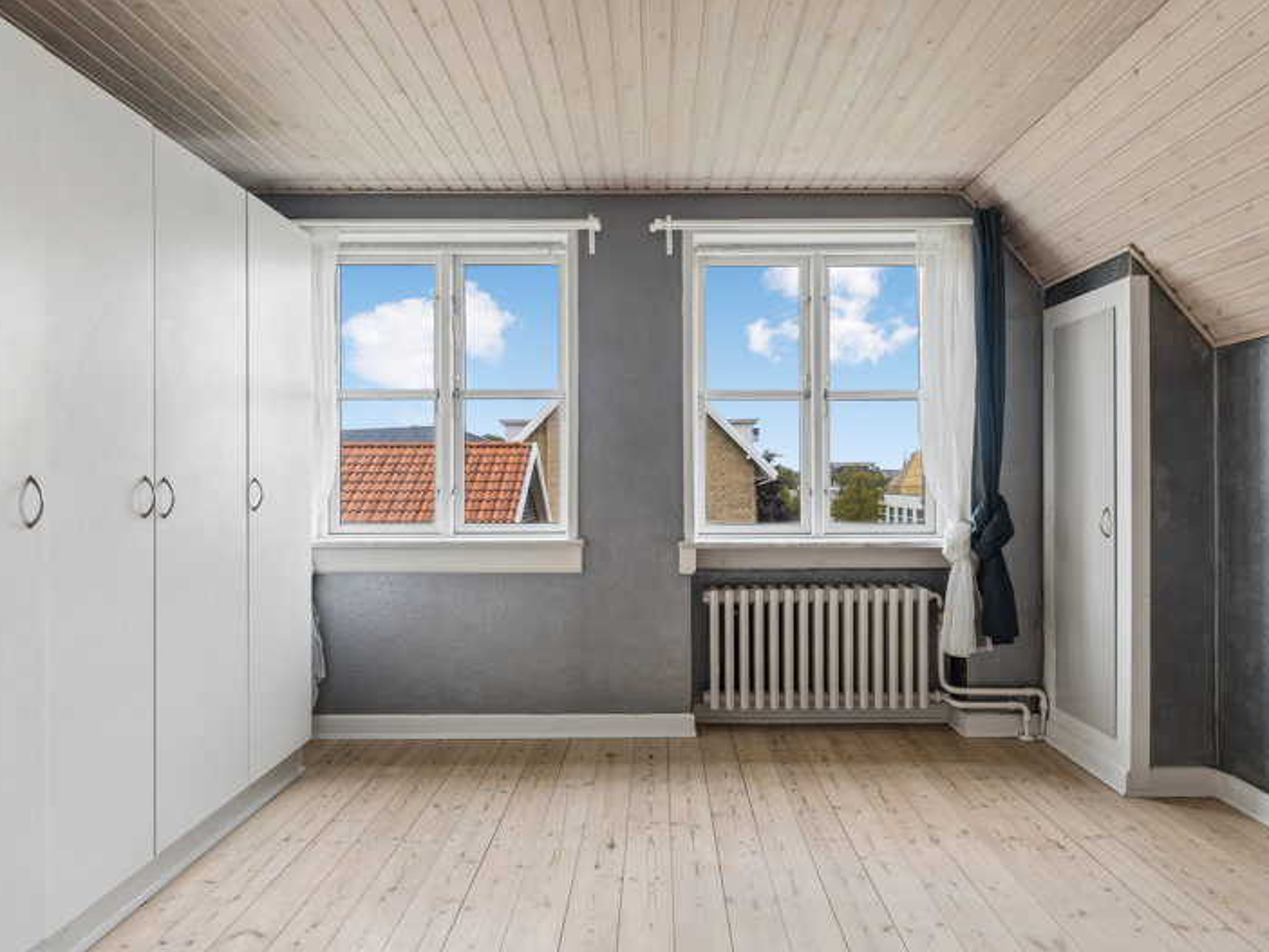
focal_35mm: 24
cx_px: 653
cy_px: 480
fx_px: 874
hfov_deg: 72.0
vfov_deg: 57.2
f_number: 8
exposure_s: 1/5
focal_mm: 14.5
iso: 200
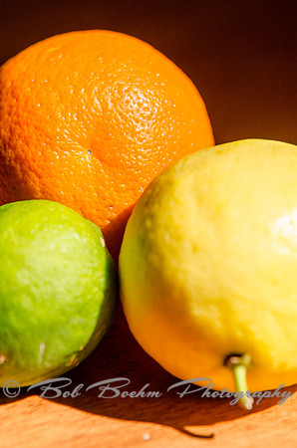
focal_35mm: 300
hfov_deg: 4.6
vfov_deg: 6.9
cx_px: 148
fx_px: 3729
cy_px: 224
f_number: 4.5
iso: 400
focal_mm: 200
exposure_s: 1/1250
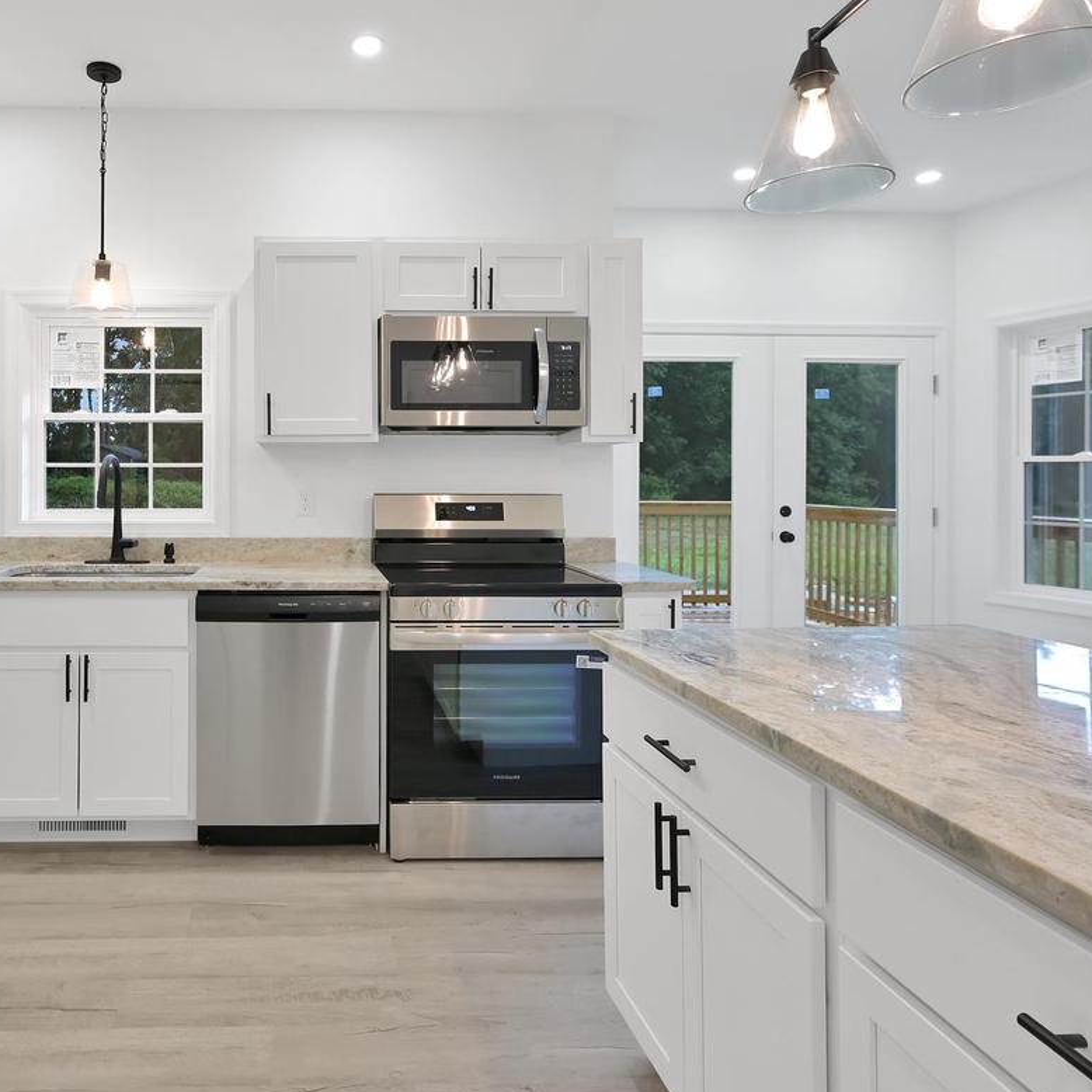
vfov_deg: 69.5
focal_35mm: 22
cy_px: 491
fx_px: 785
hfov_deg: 66.7
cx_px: 321
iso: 200
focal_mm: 14
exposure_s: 1/25
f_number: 5
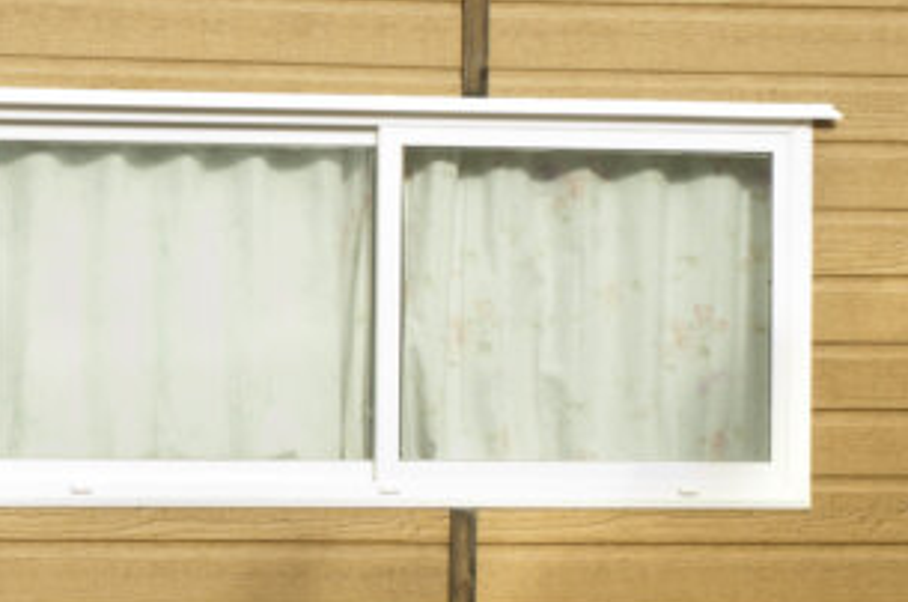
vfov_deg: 5.4
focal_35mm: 252
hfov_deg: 8.1
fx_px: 6343
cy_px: 507
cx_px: -33
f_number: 9
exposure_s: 1/60
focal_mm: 50
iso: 100
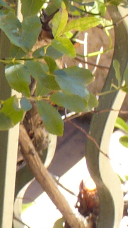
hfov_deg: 2.4
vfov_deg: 4.3
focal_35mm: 498
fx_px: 3003
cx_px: -319
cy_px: 147
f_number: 5
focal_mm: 17.4
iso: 80
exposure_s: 1/40
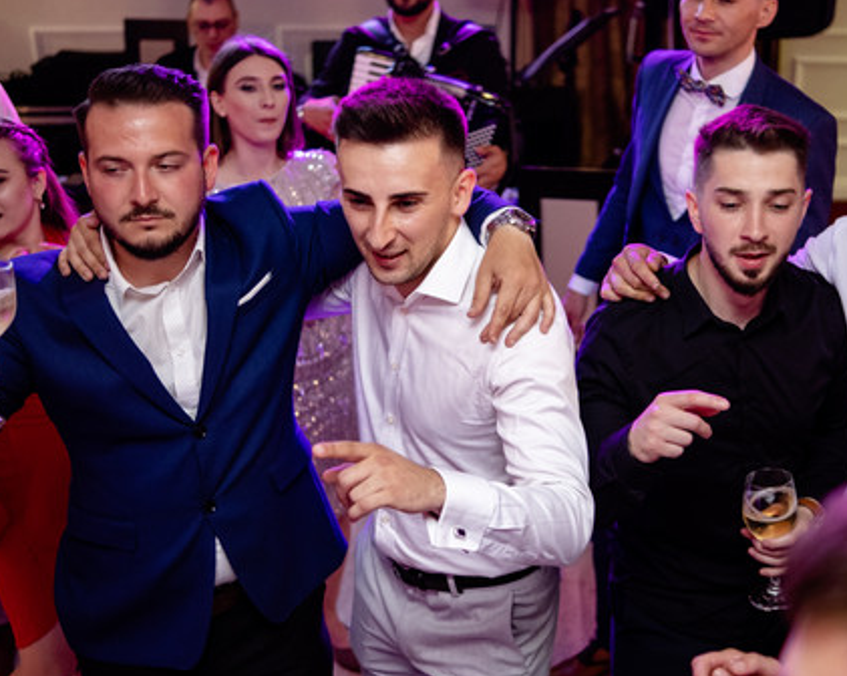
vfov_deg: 30.2
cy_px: 359
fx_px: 1252
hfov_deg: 37.2
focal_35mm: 50
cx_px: 505
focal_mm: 23
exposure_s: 1/200
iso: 1000
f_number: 1.4
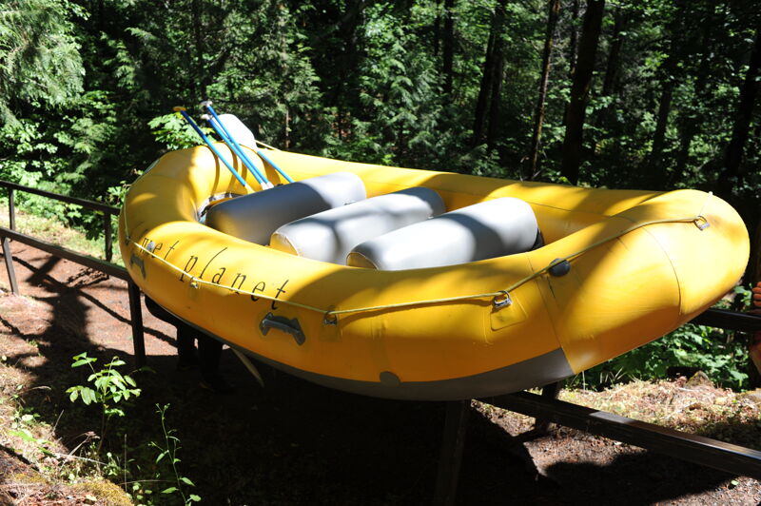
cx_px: 380
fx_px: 739
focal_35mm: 35
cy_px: 253
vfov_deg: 37.8
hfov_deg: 54.5
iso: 200
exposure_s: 1/250
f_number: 6.3
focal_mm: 35
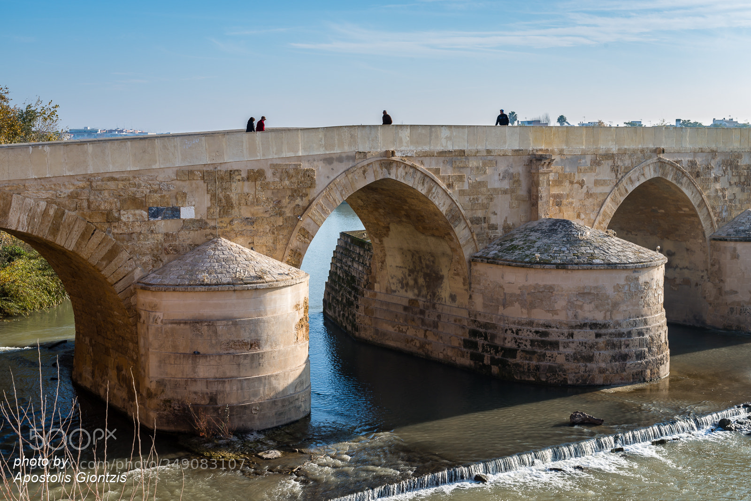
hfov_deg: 39.6
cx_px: 376
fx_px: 1043
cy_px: 250
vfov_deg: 27.0
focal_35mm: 50
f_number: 10
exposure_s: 1/100
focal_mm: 50
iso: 100
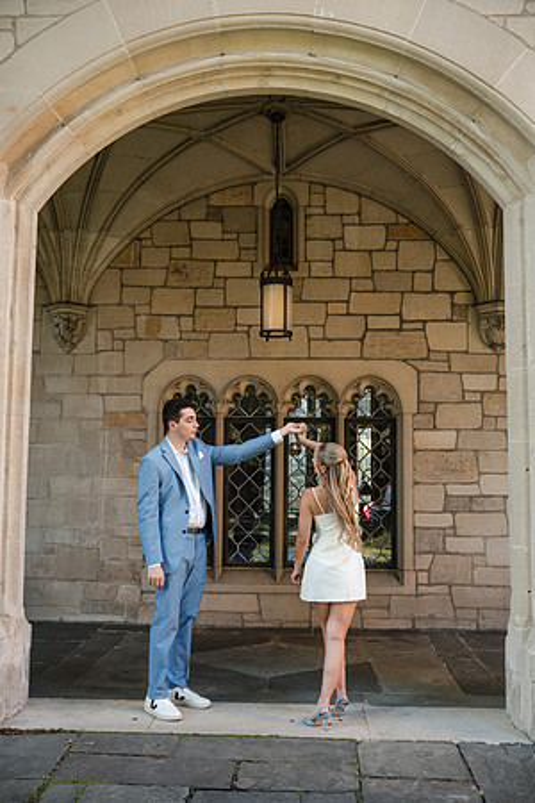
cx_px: 268
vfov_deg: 54.4
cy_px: 402
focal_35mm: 35
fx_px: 780
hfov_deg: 37.9
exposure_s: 1/250
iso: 400
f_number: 4
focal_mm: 35
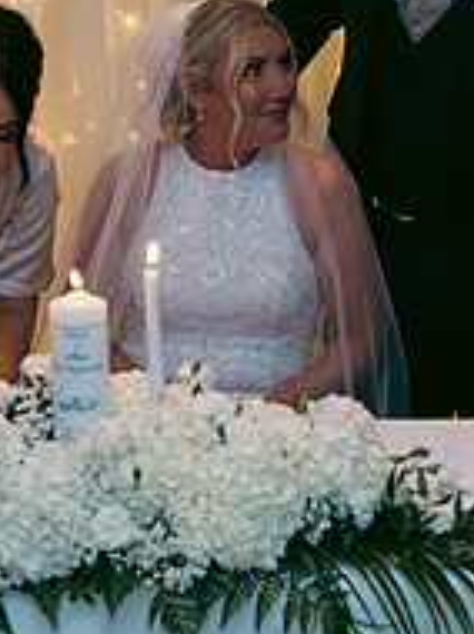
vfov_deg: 13.9
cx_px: 134
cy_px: 95
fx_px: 2580
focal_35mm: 141
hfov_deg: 10.5
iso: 800
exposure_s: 1/160
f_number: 3.5
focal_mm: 48
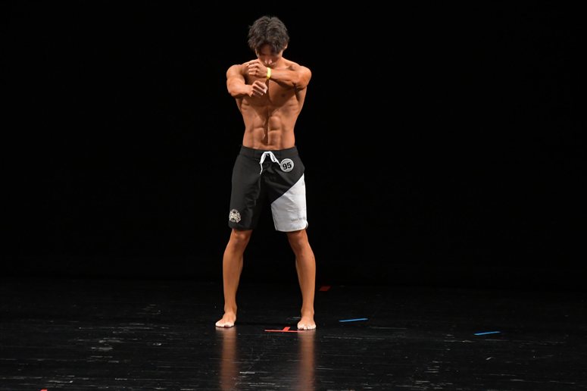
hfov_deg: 6.9
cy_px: 196
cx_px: 294
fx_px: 4889
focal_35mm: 300
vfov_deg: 4.6
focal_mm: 200
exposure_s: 1/400
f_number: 5.6
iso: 3200
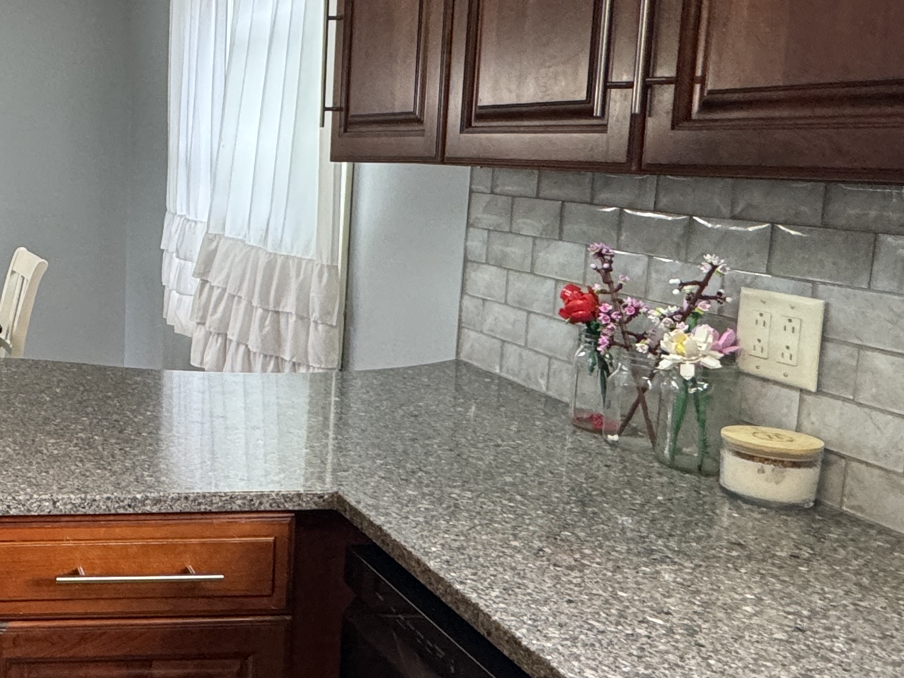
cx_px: -76
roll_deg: +0.7
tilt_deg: -7.4
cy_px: 268
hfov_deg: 40.3
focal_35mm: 38
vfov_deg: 37.6
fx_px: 992
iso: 250
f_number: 2.2
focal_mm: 2.22
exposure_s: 1/120
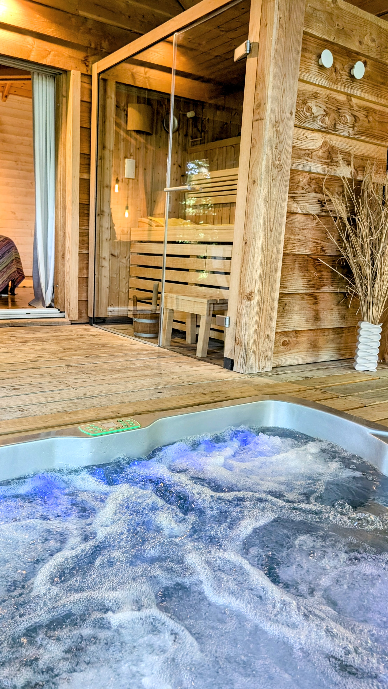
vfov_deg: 69.8
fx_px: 494
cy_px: 353
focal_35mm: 27
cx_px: 151
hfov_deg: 42.6
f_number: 1.68
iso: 506
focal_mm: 6.9
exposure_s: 1/165
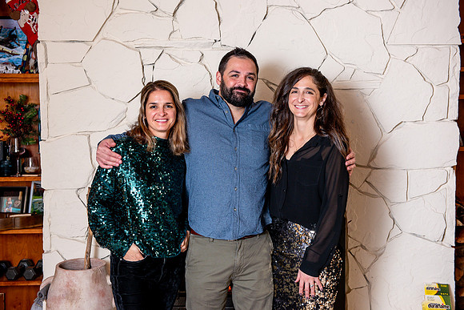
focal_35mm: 50
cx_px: 232
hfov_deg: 39.6
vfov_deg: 27.0
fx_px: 645
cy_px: 155
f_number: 5
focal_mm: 50
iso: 500
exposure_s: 1/200
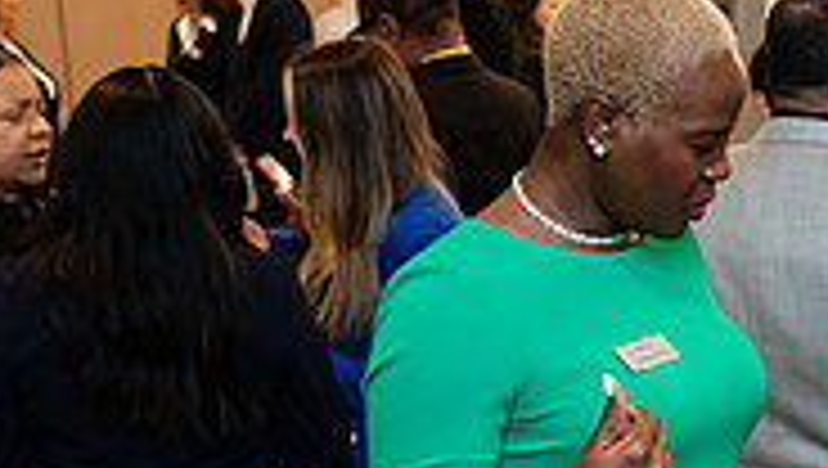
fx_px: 1758
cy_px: 387
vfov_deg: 15.0
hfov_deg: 24.2
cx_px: 981
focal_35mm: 80
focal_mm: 24
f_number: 4
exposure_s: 1/160
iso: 400
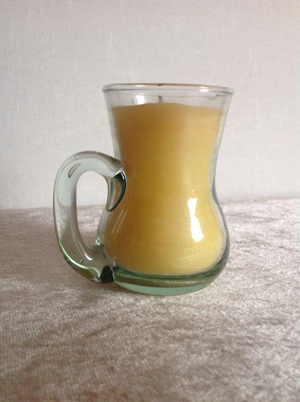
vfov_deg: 52.7
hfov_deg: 40.6
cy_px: 201
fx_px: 406
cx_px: 150
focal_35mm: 35
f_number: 2.4
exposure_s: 1/15
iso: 200
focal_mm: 4.28
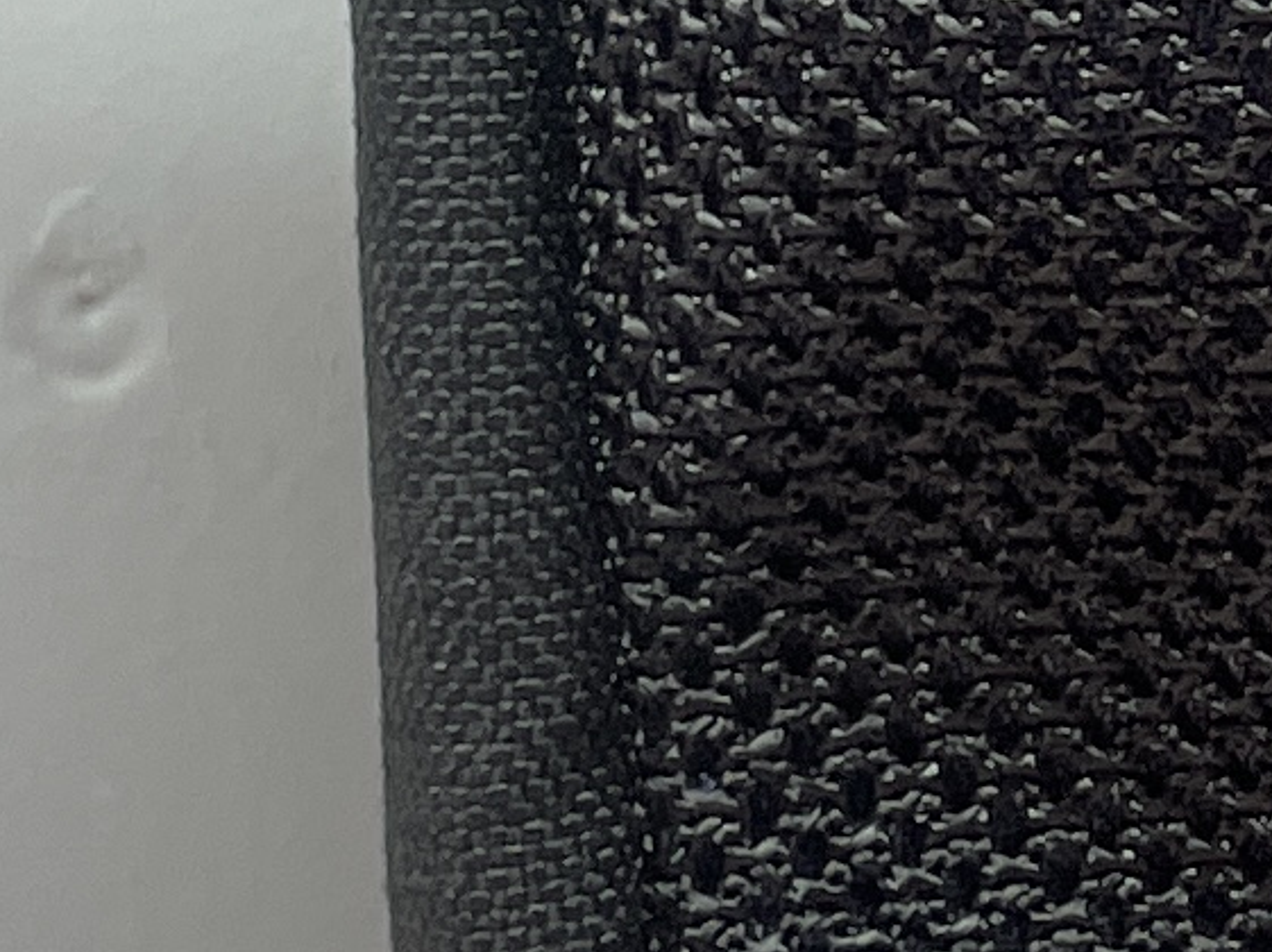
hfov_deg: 10.1
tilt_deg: -6.3
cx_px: 2068
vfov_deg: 7.9
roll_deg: -0.7
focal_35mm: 187
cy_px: -5
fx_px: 6867
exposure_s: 1/60
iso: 80
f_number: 1.6
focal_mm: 4.2
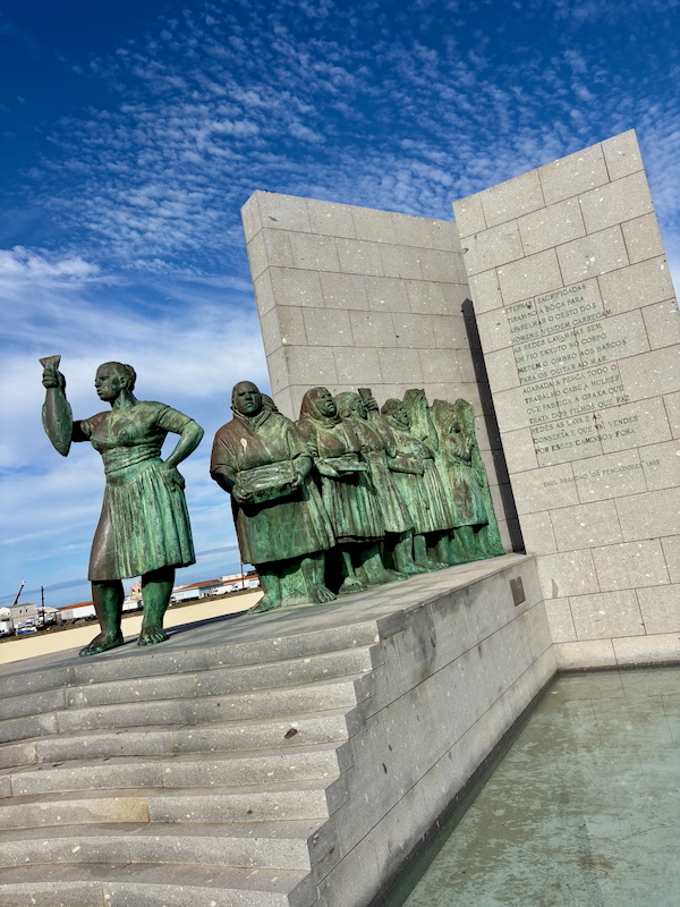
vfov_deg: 67.3
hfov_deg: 53.1
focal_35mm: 26
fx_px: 681
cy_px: 454
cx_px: 340
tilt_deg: +8.3
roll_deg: +9.5
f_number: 1.6
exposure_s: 1/5348
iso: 50
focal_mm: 5.96
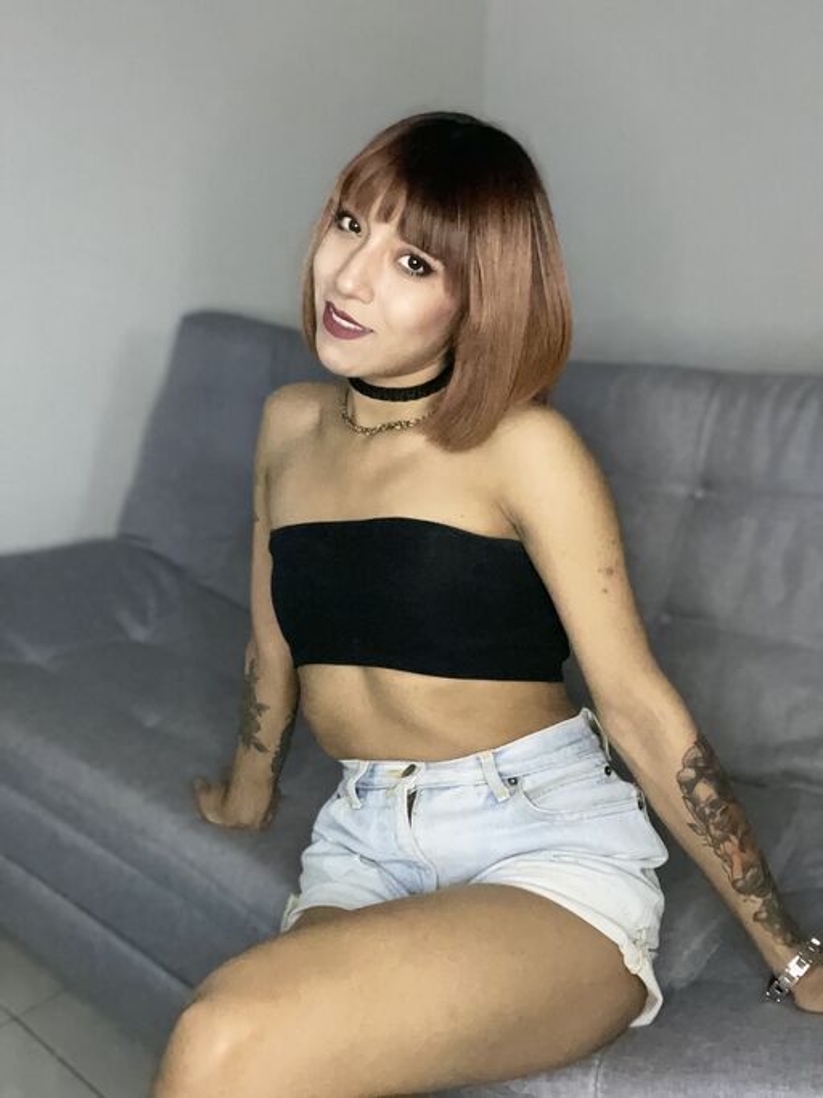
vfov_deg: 60.0
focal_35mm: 30
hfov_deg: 46.8
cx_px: 412
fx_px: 951
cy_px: 549
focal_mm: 2.71
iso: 640
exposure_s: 1/24
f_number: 2.2
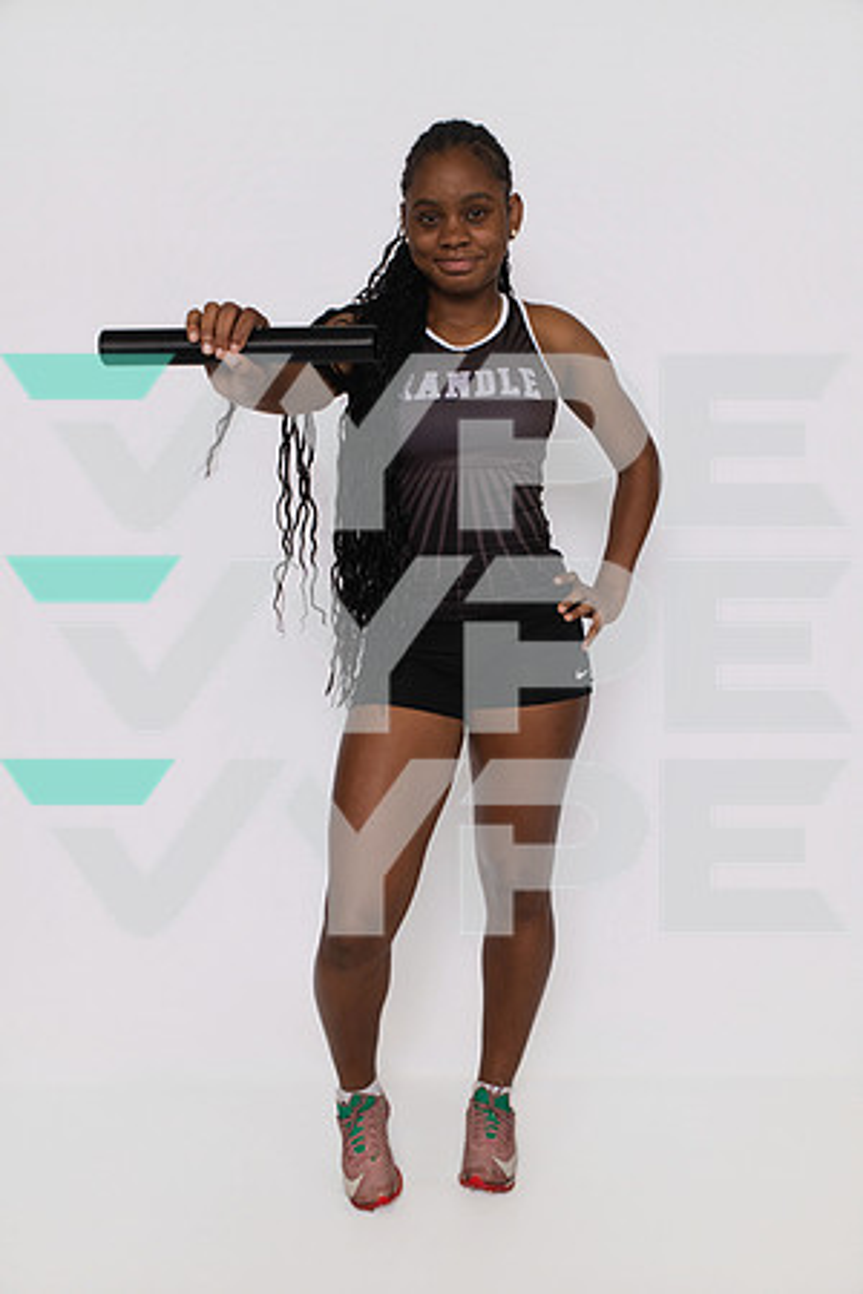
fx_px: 1258
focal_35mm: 35
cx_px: 432
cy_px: 647
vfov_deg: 54.4
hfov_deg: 37.9
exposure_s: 1/320
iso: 640
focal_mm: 35
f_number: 8
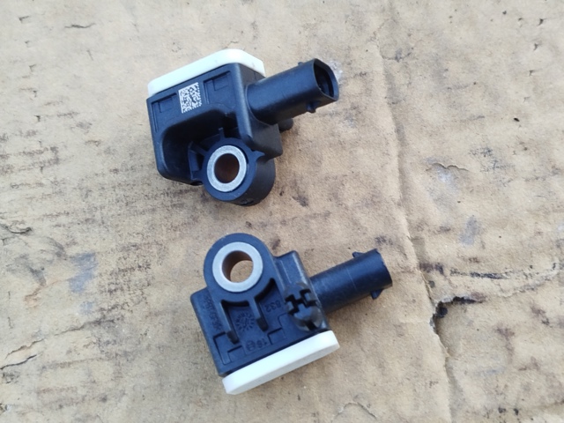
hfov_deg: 39.7
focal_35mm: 48
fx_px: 782
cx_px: 282
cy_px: 212
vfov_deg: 30.3
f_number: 1.7
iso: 400
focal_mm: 5.31
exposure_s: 1/33
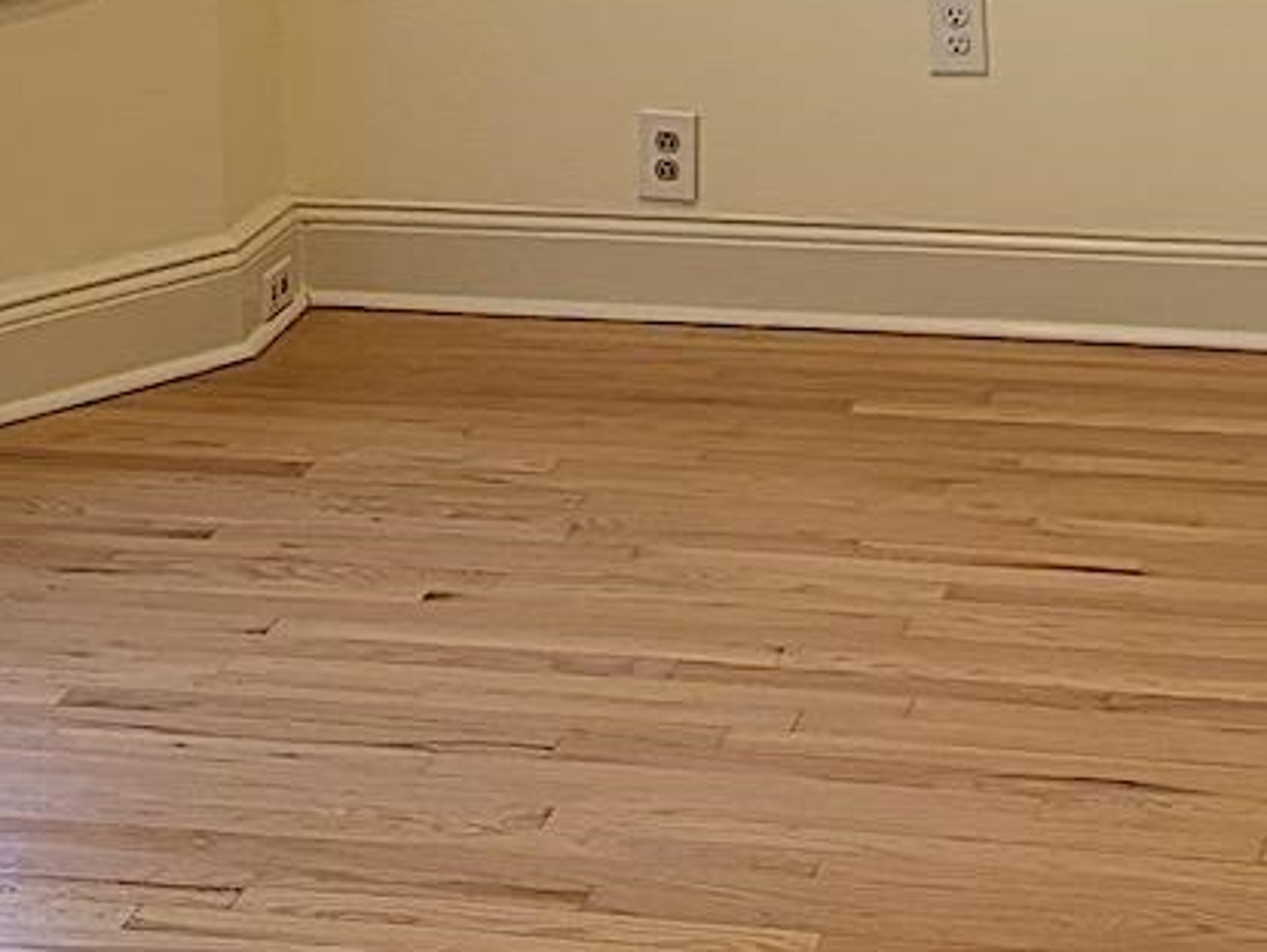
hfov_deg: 17.4
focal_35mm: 113
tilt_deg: -6.4
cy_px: -355
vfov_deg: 12.6
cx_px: 646
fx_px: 4138
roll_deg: +1.4
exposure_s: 1/154
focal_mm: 5.96
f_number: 1.6
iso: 64
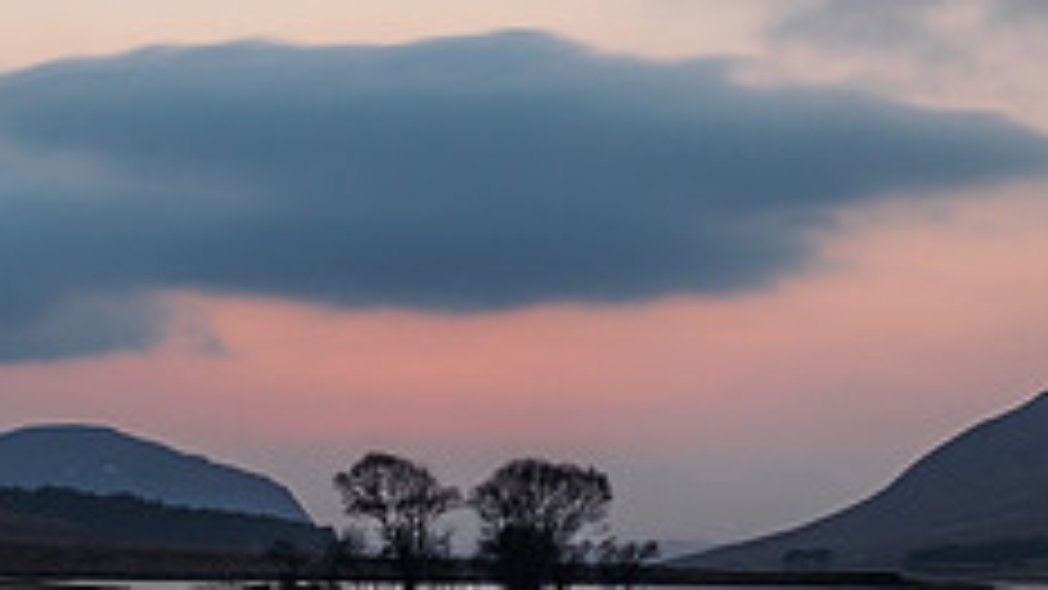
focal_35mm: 114
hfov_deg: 18.8
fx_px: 3168
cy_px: 264
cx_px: 499
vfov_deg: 10.6
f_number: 11
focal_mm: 21
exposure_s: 6
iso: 100
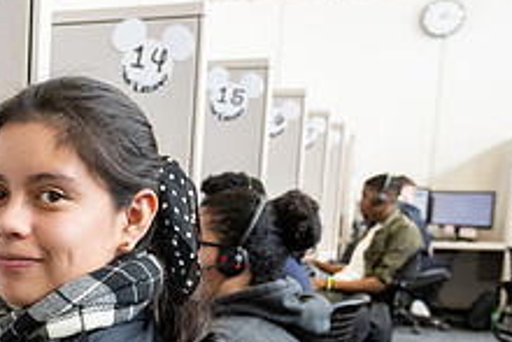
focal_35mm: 74
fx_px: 1053
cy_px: 344
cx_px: -90
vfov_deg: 18.0
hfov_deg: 24.9
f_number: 5
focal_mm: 26.5
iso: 2000
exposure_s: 1/125
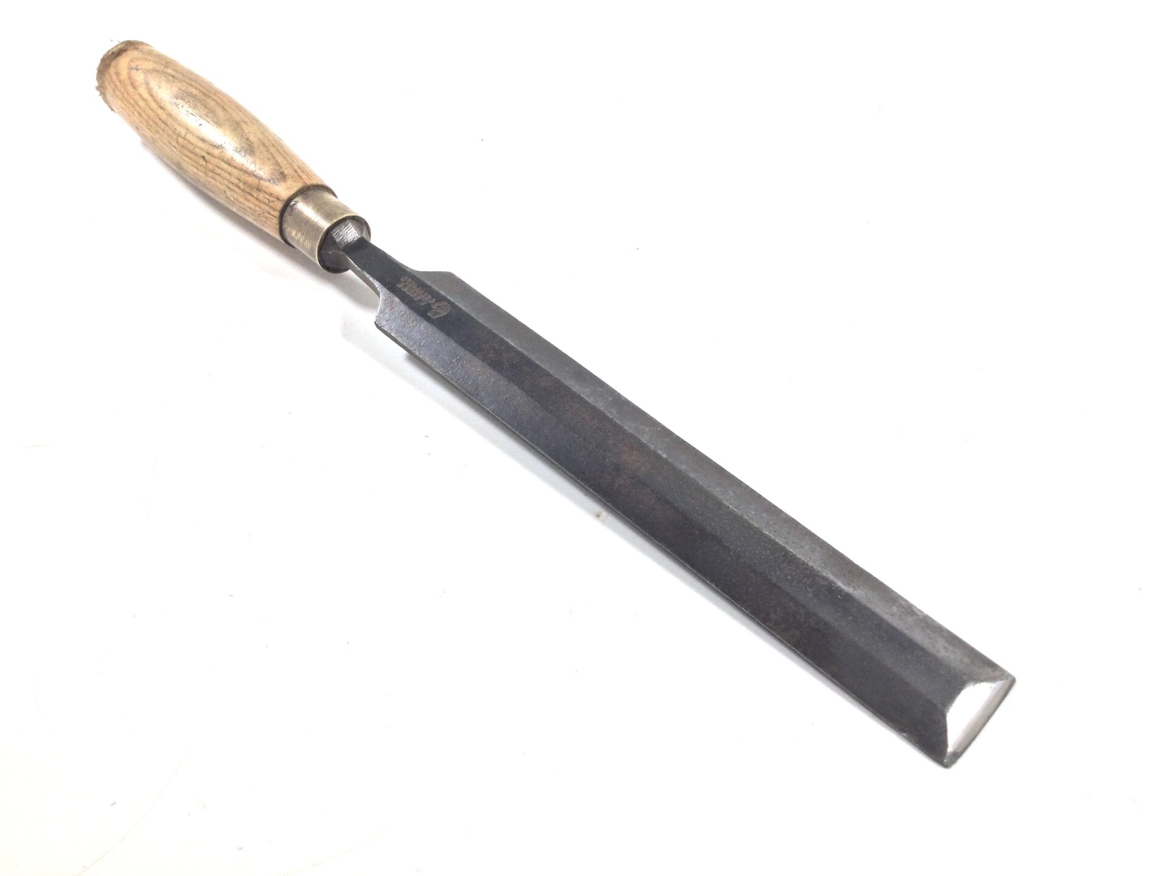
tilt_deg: -49.9
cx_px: 584
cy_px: 438
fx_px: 1046
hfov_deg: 58.4
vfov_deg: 45.4
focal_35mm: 31
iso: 32
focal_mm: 3.3
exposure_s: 1/100
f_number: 2.4
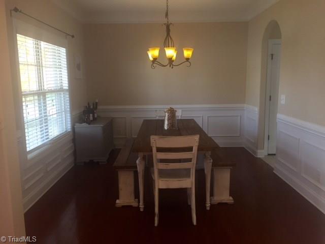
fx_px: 272
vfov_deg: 48.2
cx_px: 162
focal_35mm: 29
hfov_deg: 61.7
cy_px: 122
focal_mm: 4.15
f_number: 2.2
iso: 64
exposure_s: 1/30
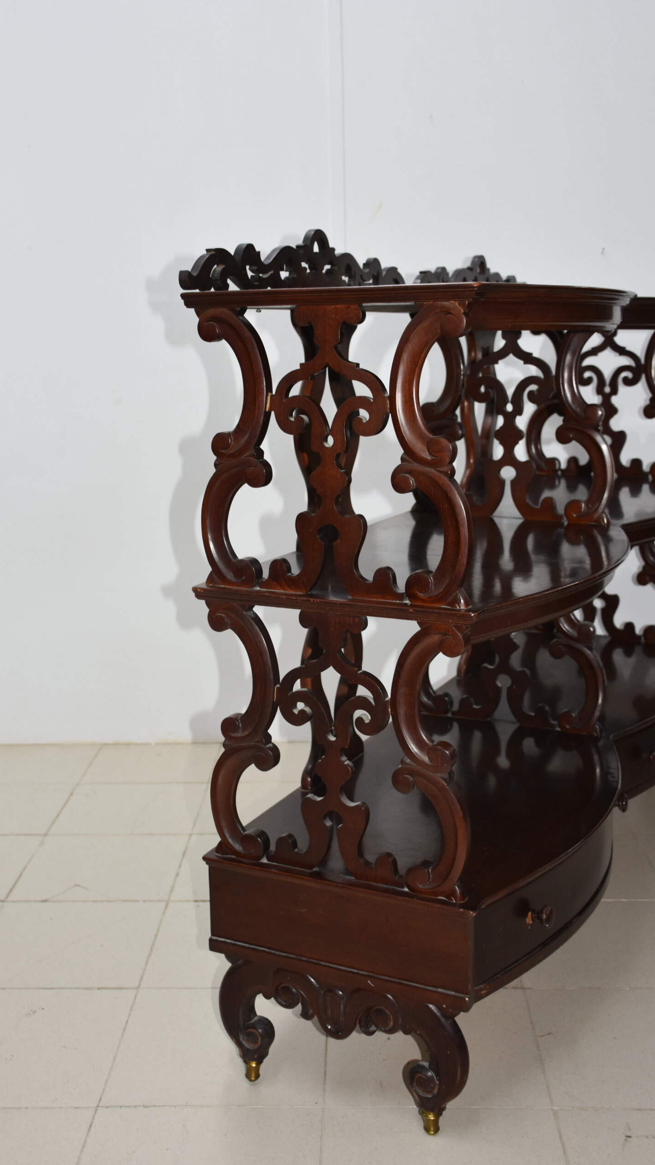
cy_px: 585
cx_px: 327
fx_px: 1173
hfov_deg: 31.2
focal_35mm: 38
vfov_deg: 52.8
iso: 450
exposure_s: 1/60
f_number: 3.8
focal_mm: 24
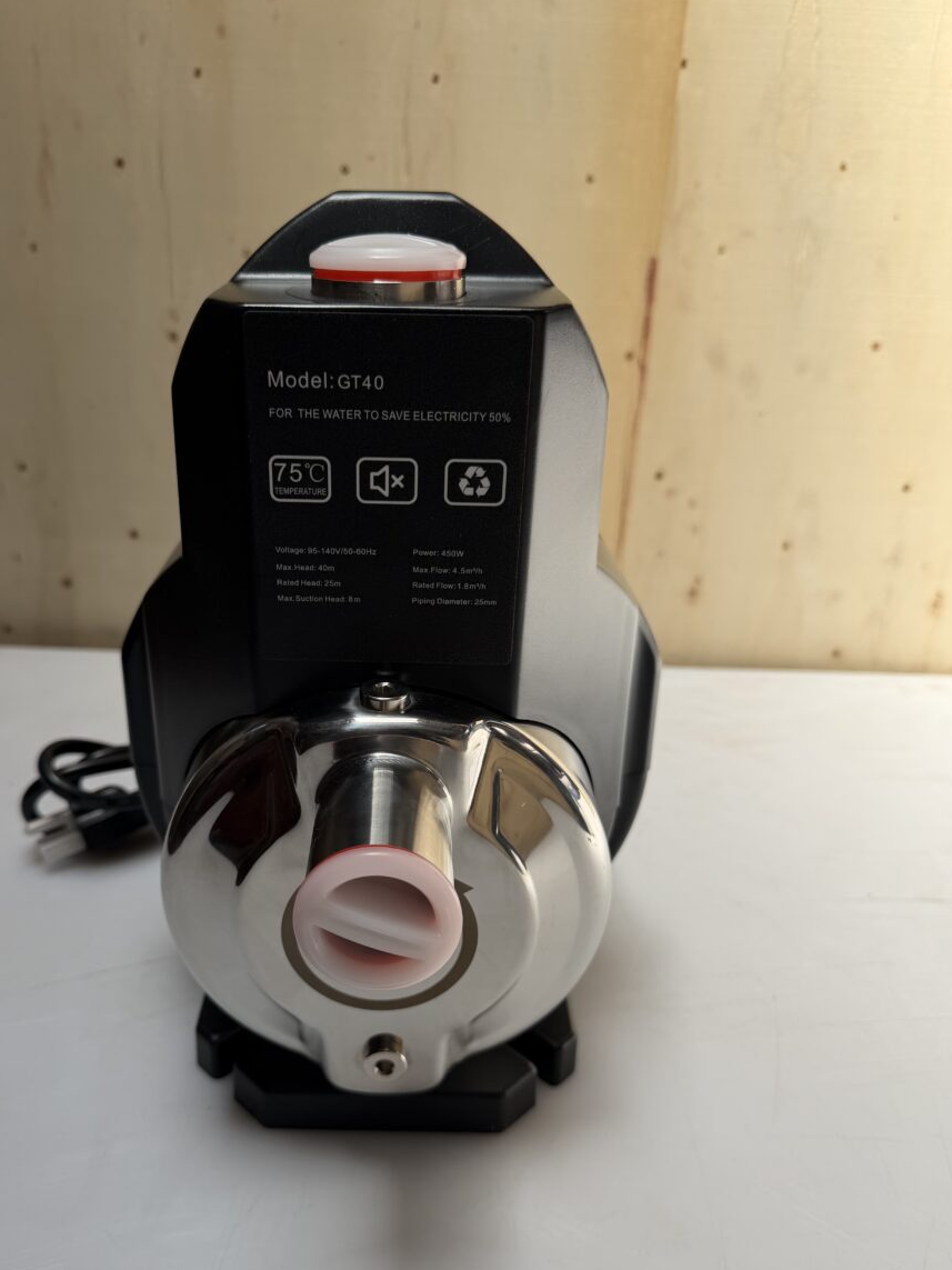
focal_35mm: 28
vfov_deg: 63.2
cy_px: 717
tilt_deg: -25.9
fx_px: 1027
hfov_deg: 49.6
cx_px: 412
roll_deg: -3.1
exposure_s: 1/868
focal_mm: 6.76
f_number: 1.78
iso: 80
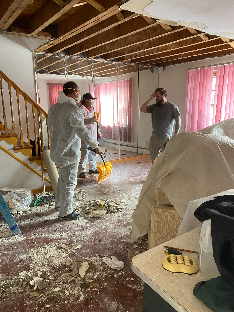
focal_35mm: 26
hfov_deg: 53.1
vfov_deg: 67.3
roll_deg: +0.8
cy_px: 156
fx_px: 234
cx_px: 117
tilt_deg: -12.4
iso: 200
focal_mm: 4.25
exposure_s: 1/60
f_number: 1.8
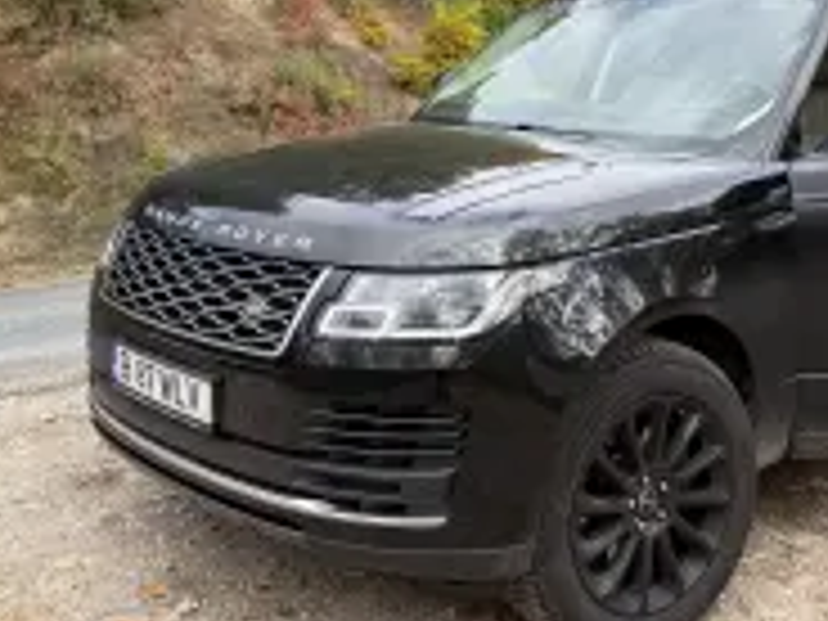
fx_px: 1124
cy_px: 58
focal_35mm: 47
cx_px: 472
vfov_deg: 29.6
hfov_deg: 40.3
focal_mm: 6.76
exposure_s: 1/1522
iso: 100
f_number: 1.78
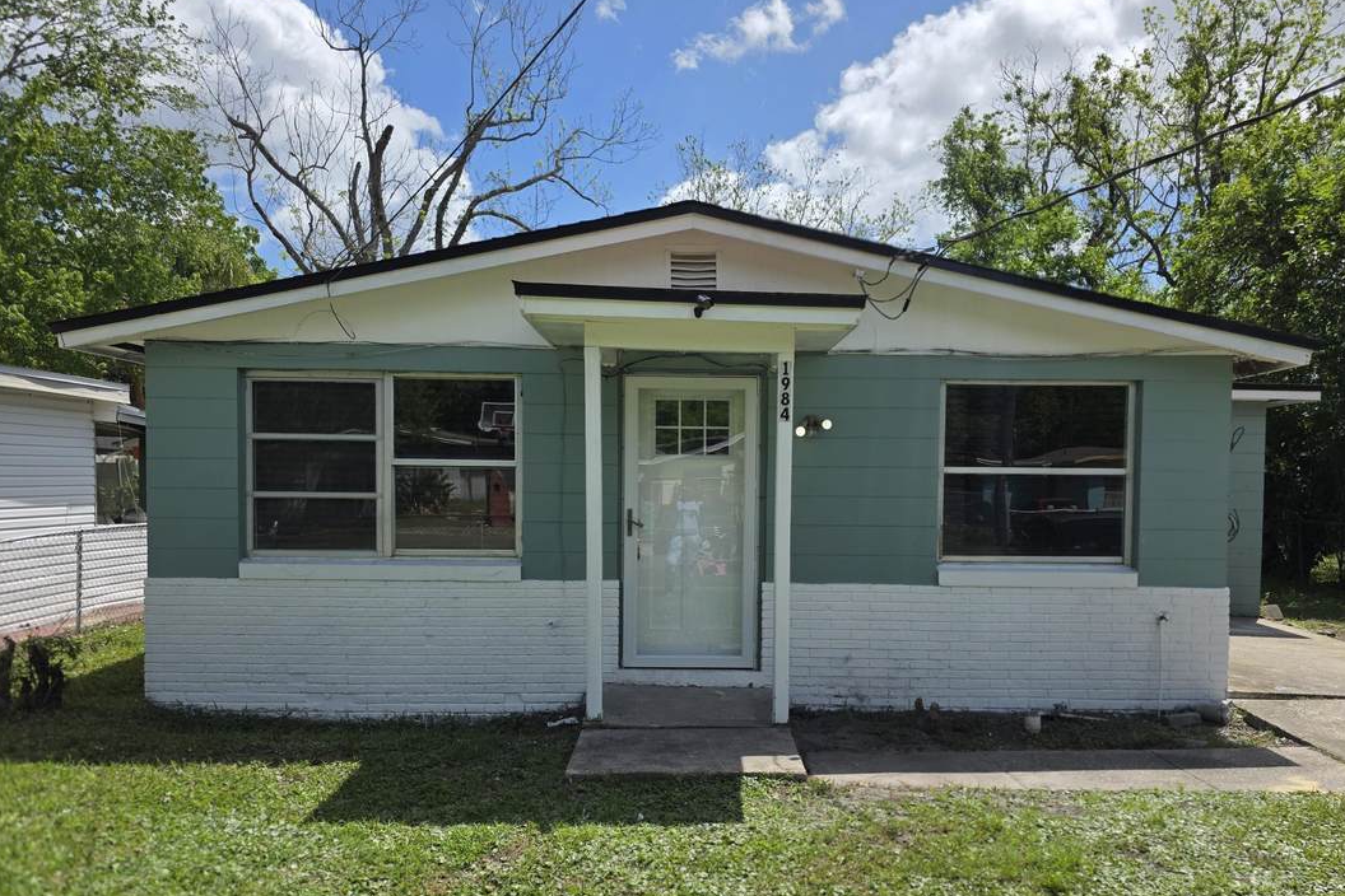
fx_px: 1083
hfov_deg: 63.6
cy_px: 536
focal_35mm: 29
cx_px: 706
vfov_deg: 44.7
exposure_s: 1/7626
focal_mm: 6.3
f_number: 1.7
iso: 80
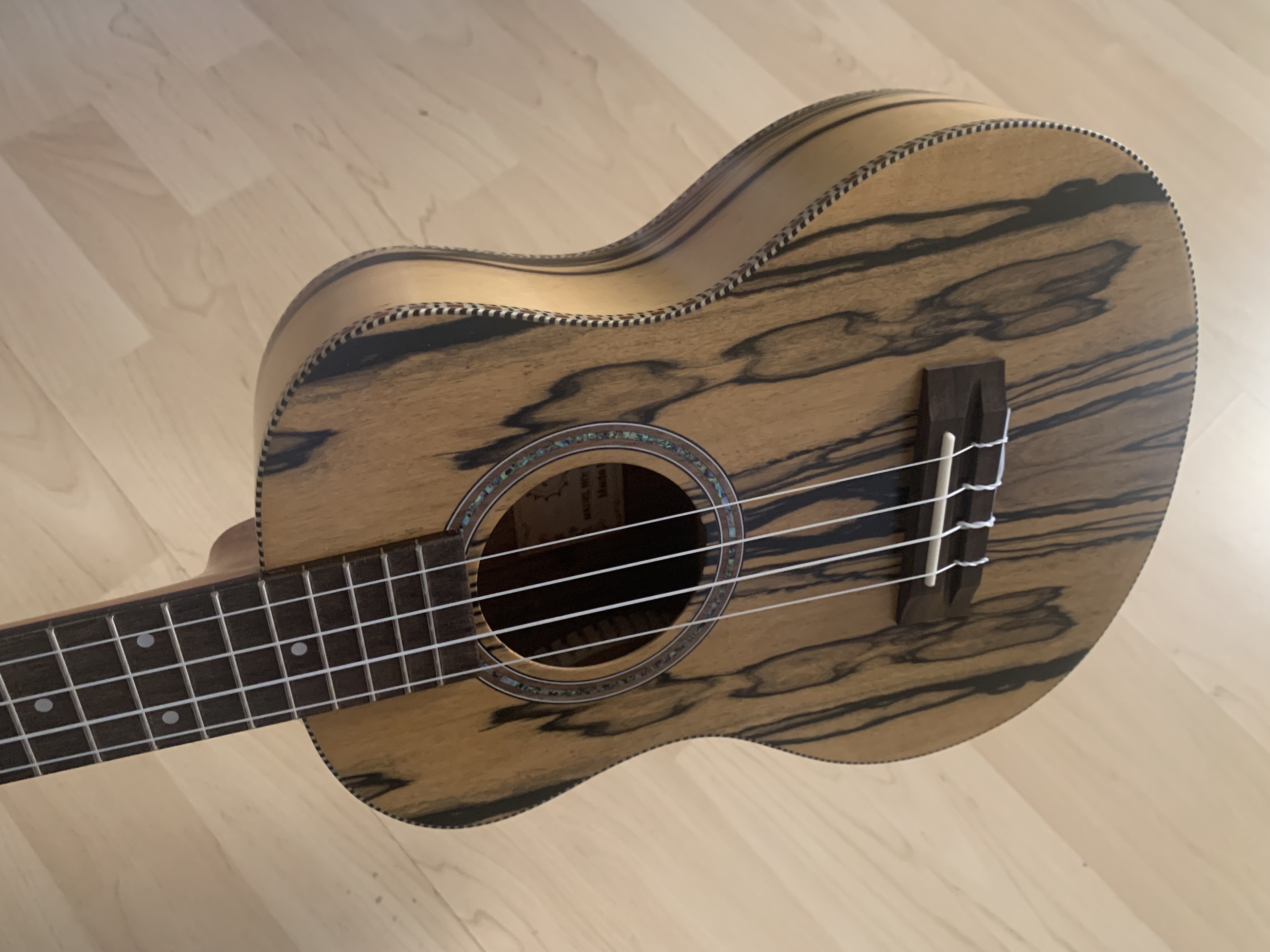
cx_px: 627
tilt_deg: -65.1
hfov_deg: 63.4
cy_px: 474
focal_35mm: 28
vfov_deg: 49.7
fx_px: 1027
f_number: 1.8
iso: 400
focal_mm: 4.25
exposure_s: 1/51
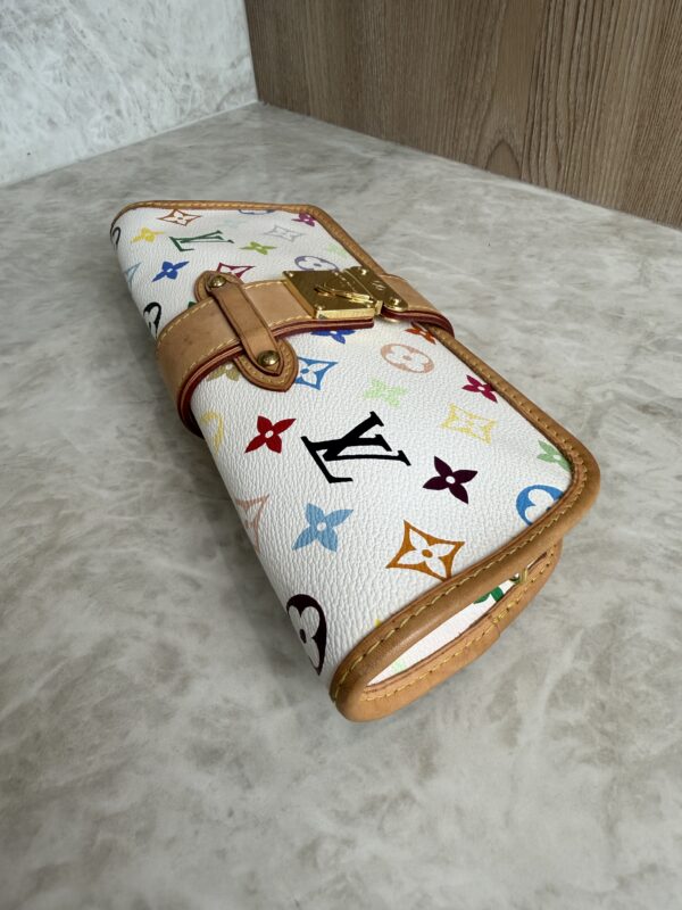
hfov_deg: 56.8
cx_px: 341
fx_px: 630
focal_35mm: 24
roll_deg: +4.0
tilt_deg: -41.4
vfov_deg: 71.6
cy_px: 455
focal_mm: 2.22
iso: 80
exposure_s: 1/120
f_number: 2.2
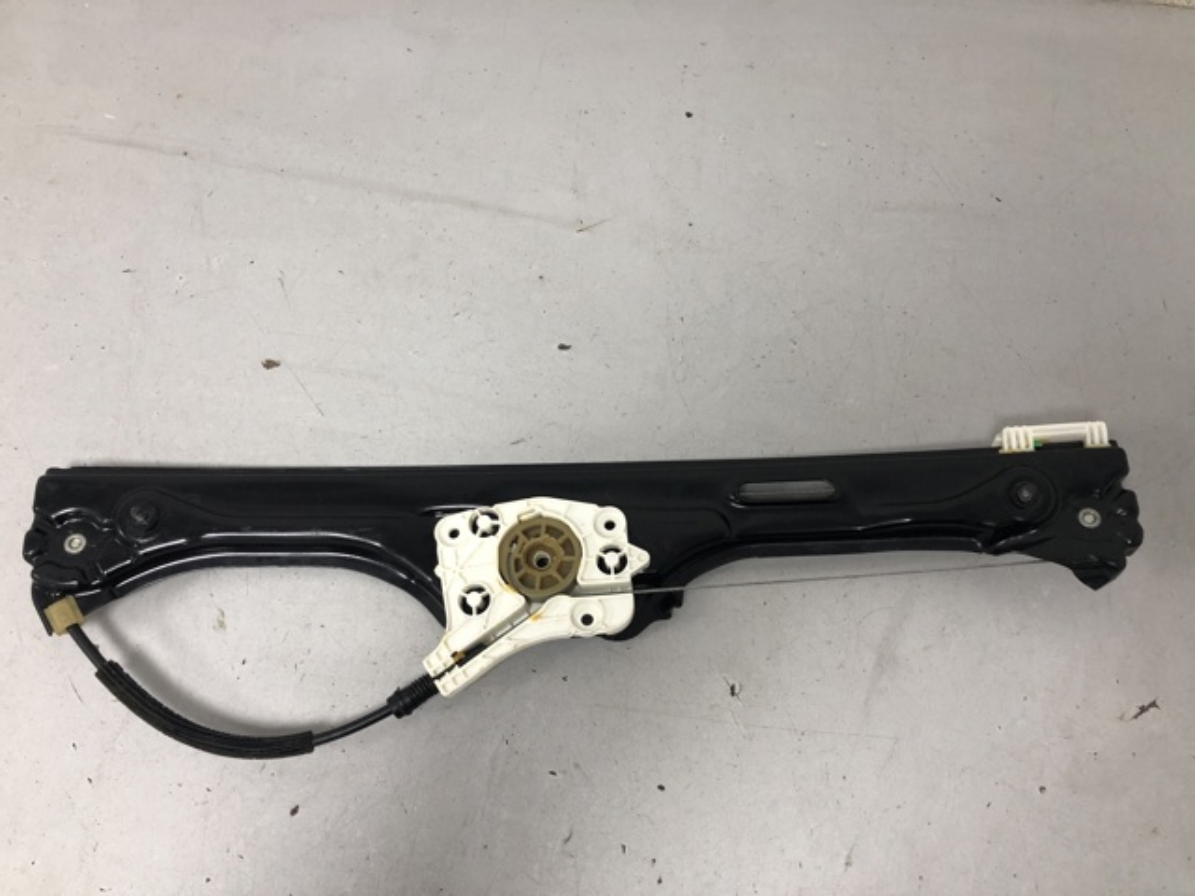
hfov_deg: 63.4
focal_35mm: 28
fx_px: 967
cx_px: 598
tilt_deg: -75.1
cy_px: 448
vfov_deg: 49.7
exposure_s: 1/33
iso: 40
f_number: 1.8
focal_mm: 4
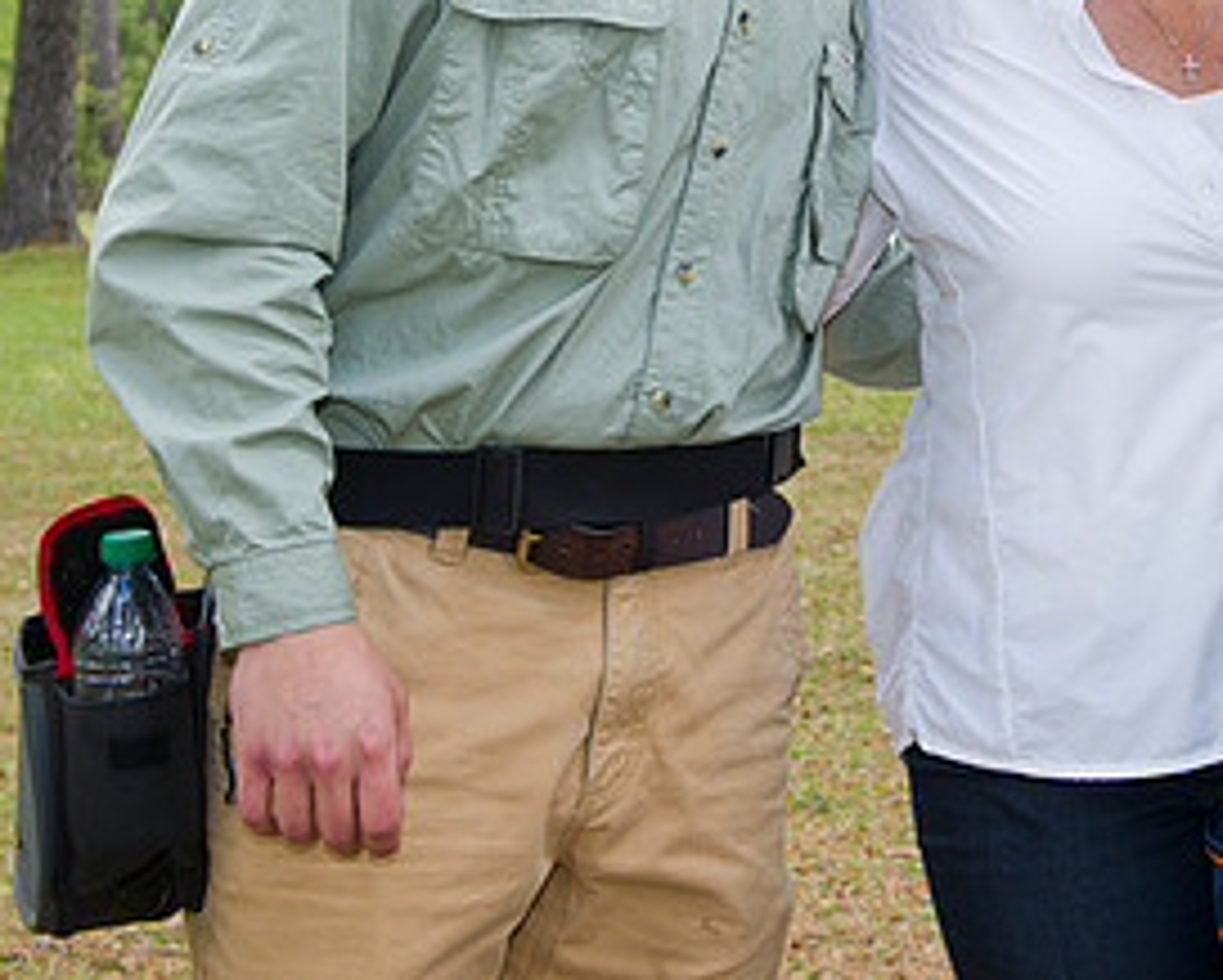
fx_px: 2753
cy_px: 117
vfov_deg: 19.8
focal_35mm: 76
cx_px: 1048
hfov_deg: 24.5
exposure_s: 1/250
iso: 400
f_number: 6.3
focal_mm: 38
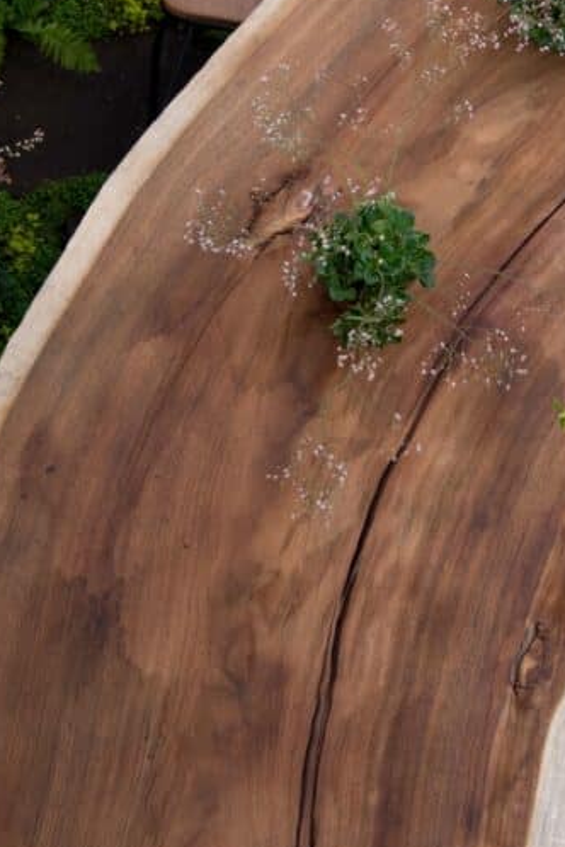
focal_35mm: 107
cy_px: 247
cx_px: 452
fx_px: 2519
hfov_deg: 12.7
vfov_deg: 19.0
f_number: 9
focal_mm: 52
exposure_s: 1/50
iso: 160
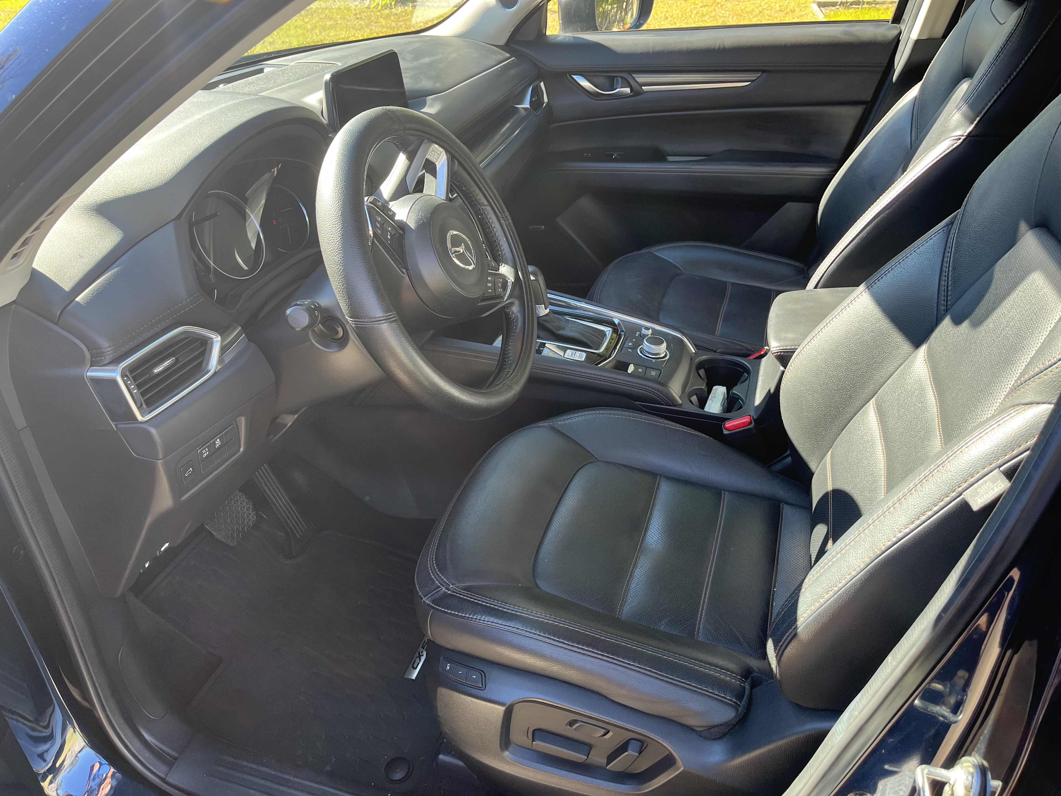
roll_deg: +2.7
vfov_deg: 53.1
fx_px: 797
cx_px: 530
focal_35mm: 26
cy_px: 398
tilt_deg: -32.2
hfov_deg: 67.3
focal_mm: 5.1
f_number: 1.6
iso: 64
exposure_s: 1/161
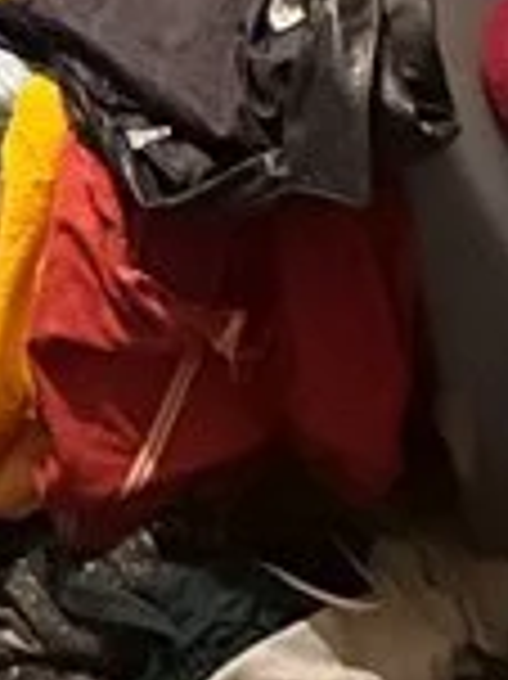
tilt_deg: -6.6
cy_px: -536
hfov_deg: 15.1
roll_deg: +1.1
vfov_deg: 17.1
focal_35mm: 95
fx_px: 1862
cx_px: -76
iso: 1250
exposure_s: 1/40
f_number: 2.2
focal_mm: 2.22
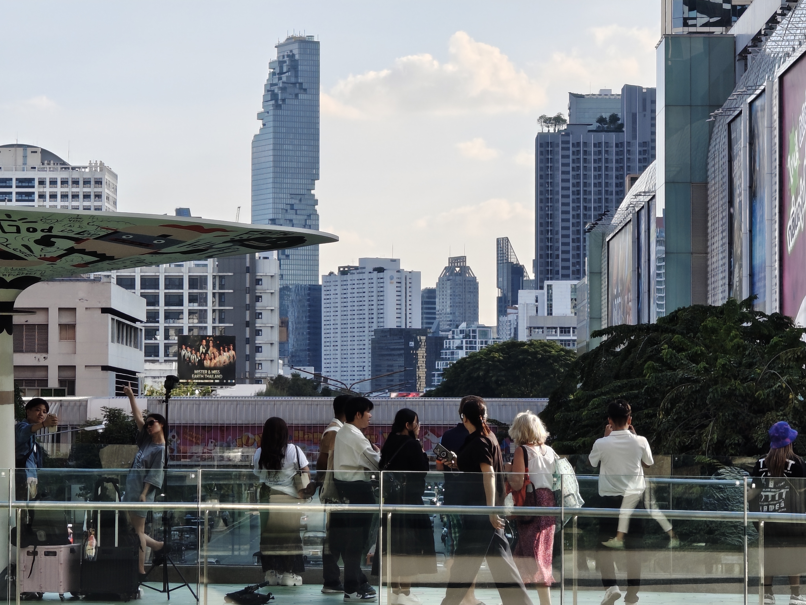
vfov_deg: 10.6
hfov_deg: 14.1
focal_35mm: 140
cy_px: 302
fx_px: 3260
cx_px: 403
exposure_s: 1/869
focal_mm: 13.3
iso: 71
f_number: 2.55
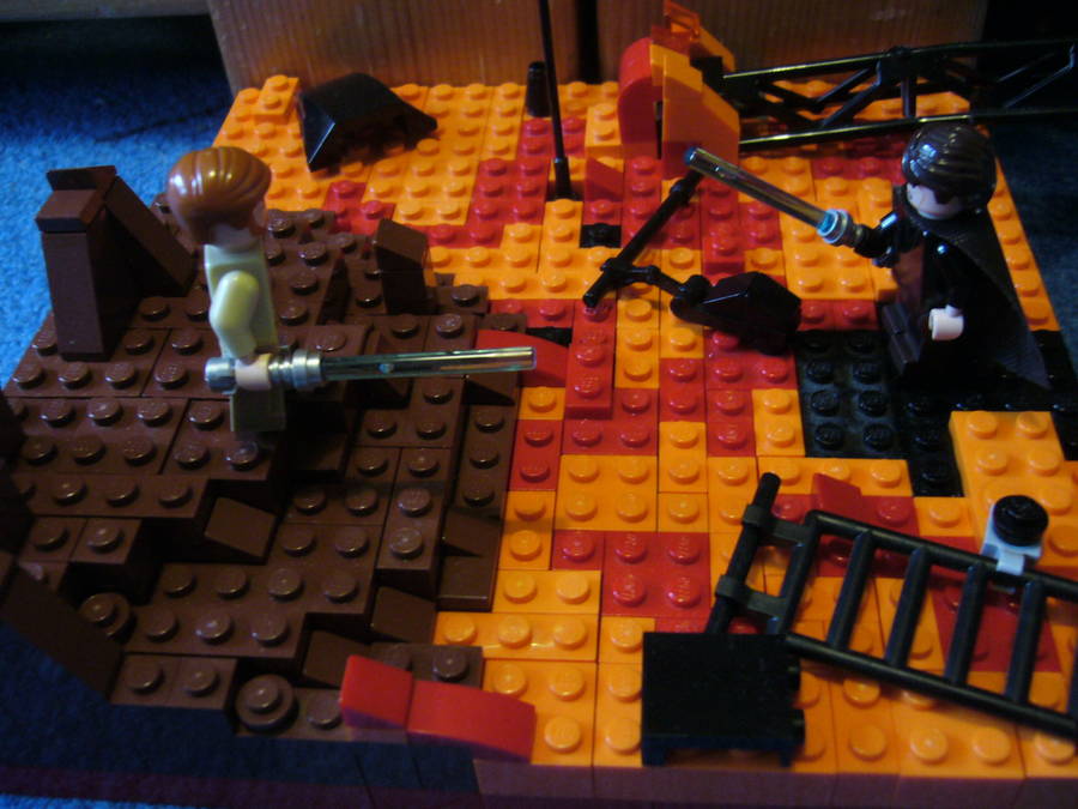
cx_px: 539
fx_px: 1090
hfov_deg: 52.6
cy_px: 404
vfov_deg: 40.7
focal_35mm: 35
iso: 200
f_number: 2.8
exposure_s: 1/8
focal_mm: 5.8
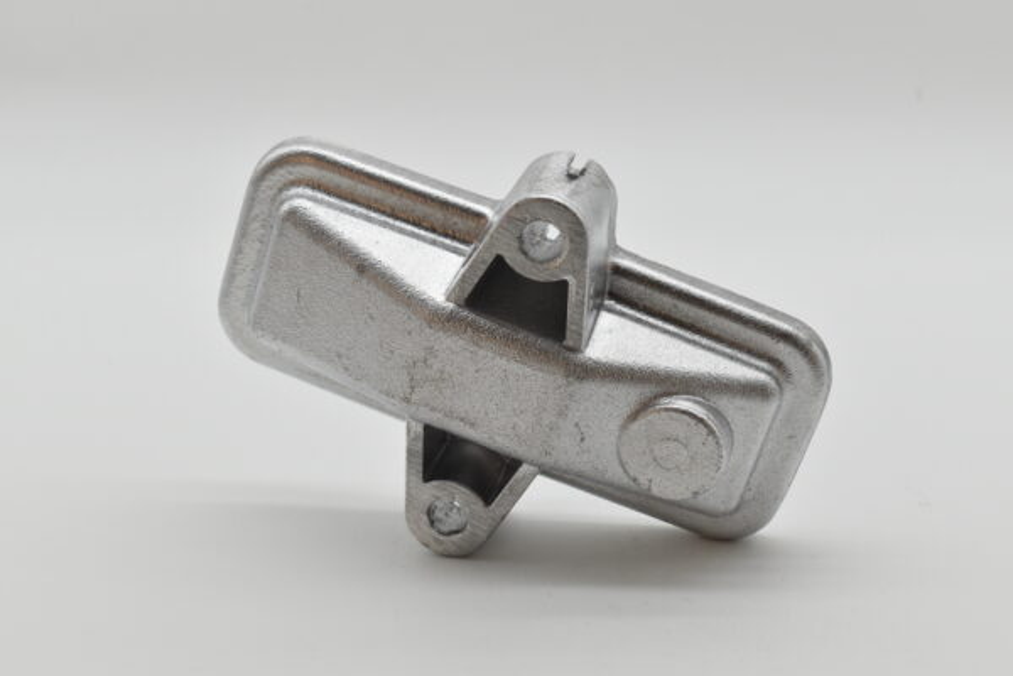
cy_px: 338
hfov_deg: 27.0
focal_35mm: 75
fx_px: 2110
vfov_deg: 18.2
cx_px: 506
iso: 1600
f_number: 8
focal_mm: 50
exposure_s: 1/1600
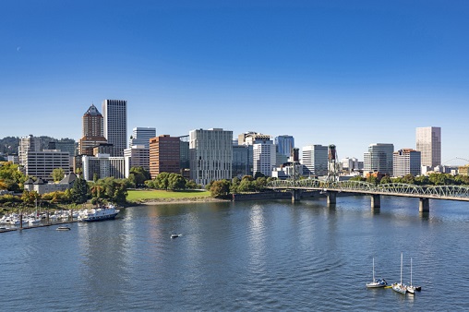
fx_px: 456
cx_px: 234
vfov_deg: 37.8
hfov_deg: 54.5
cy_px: 156
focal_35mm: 35
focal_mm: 35
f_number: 4.5
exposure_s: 1/640
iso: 64
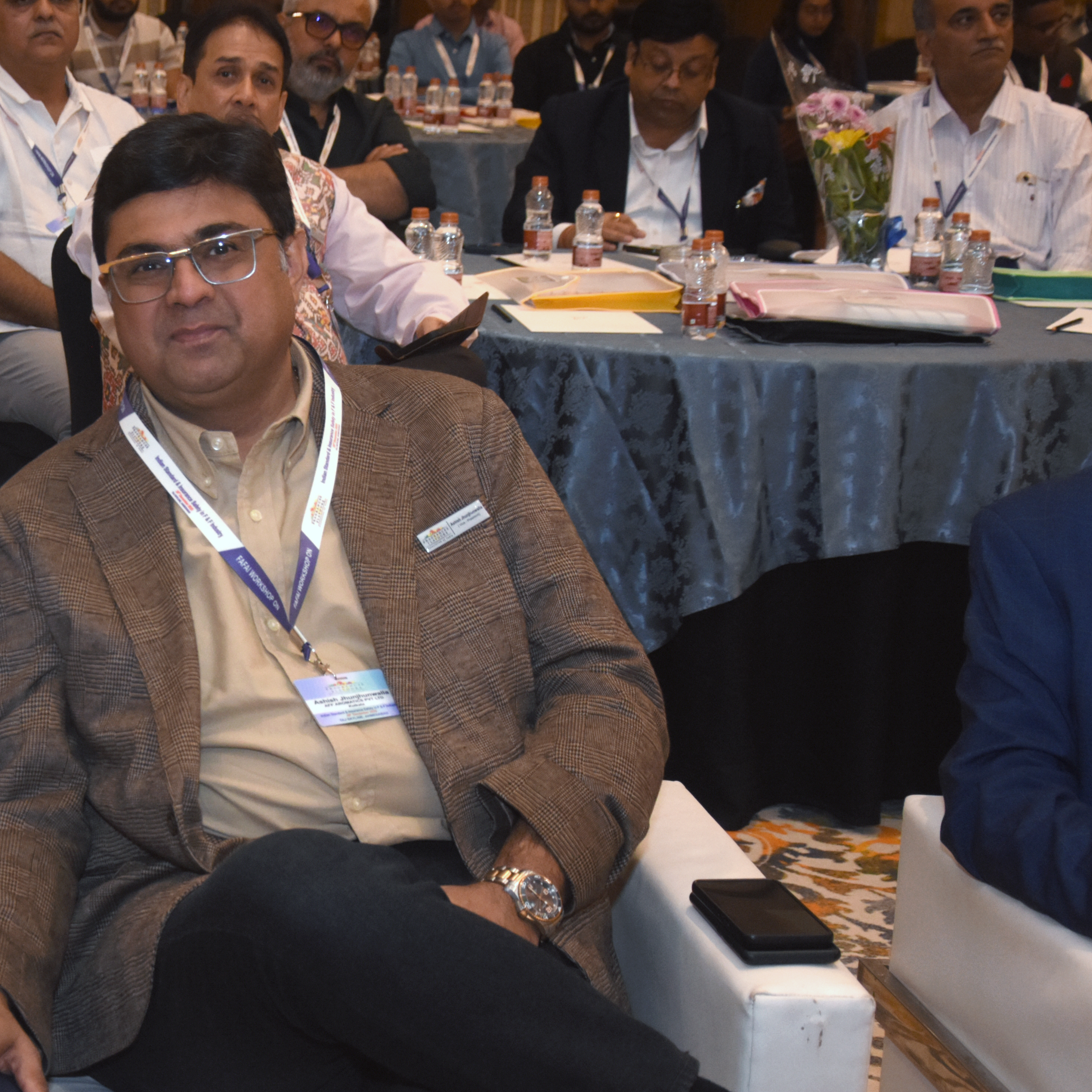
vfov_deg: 19.7
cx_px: 27
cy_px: 528
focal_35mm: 88
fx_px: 3141
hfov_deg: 19.2
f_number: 4.2
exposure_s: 1/160
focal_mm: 34
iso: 1250
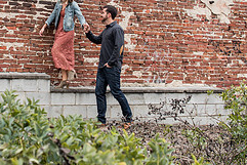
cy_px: -14
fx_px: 446
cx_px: 71
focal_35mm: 65
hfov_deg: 30.6
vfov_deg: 20.1
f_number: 2.8
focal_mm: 27
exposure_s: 1/80
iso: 250
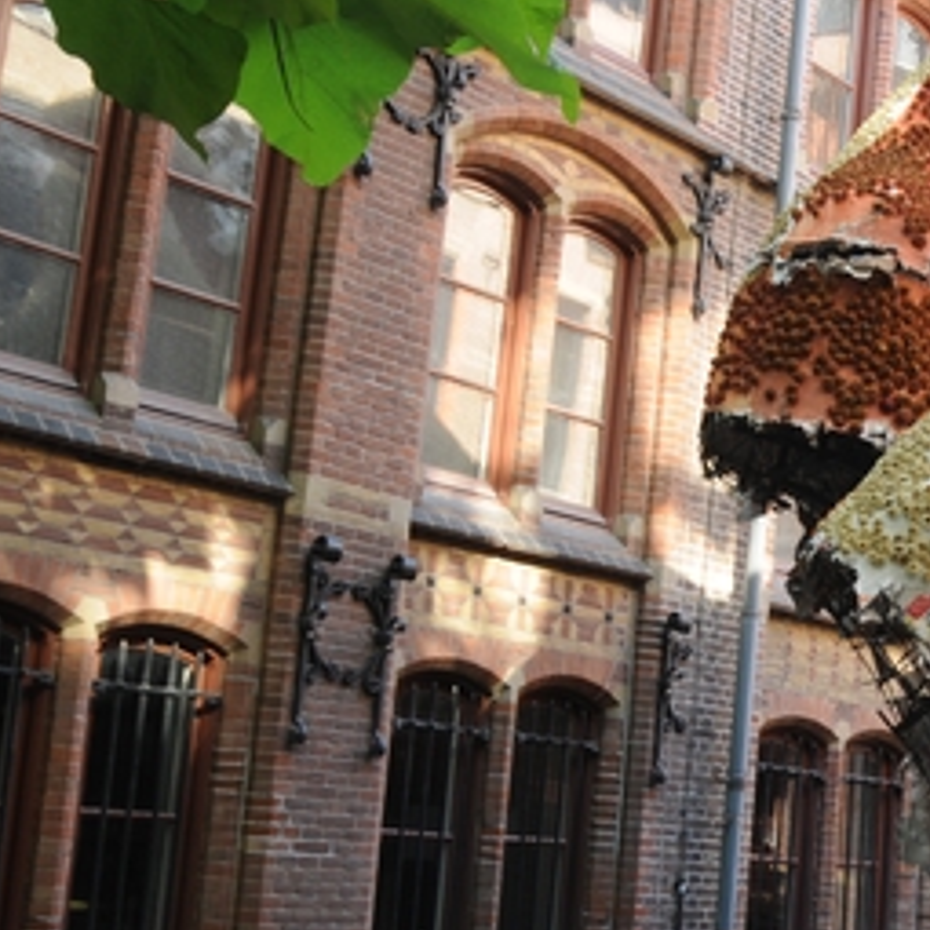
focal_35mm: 61
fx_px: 1854
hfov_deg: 25.1
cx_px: 1142
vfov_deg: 28.1
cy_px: 527
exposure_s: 1/50
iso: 250
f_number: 3.5
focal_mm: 16
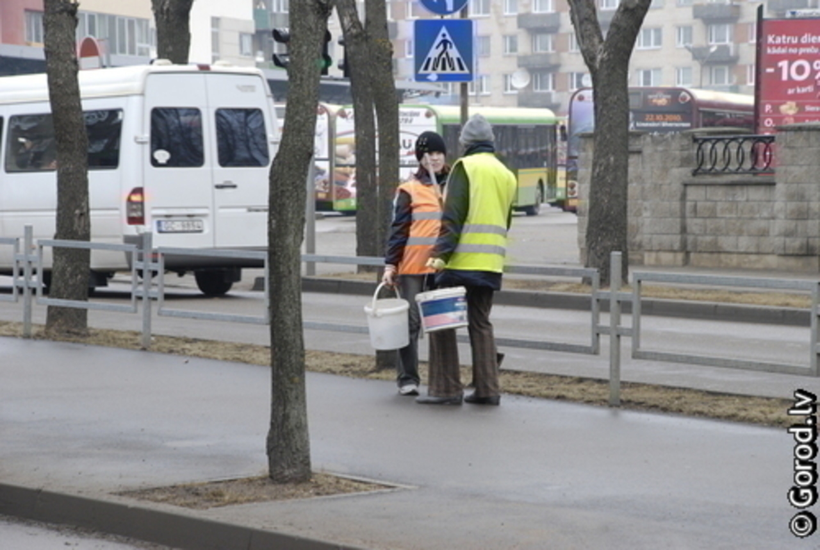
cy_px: 275
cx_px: 410
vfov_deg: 9.7
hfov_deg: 14.4
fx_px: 3251
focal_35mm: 142
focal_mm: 95
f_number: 8
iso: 400
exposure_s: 1/125
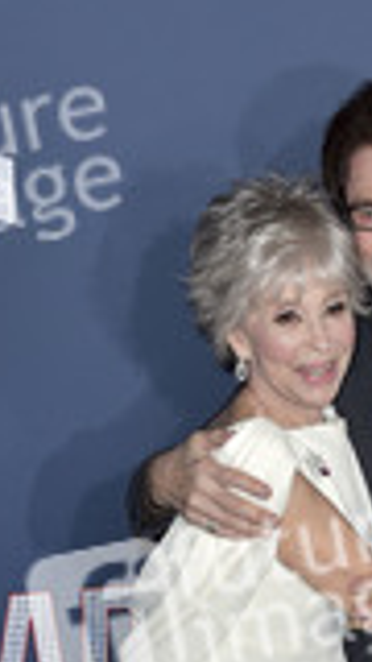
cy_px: 807
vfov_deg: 15.7
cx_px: 362
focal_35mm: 131
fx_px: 2297
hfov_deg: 9.2
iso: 500
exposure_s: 1/250
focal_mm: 50
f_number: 6.3
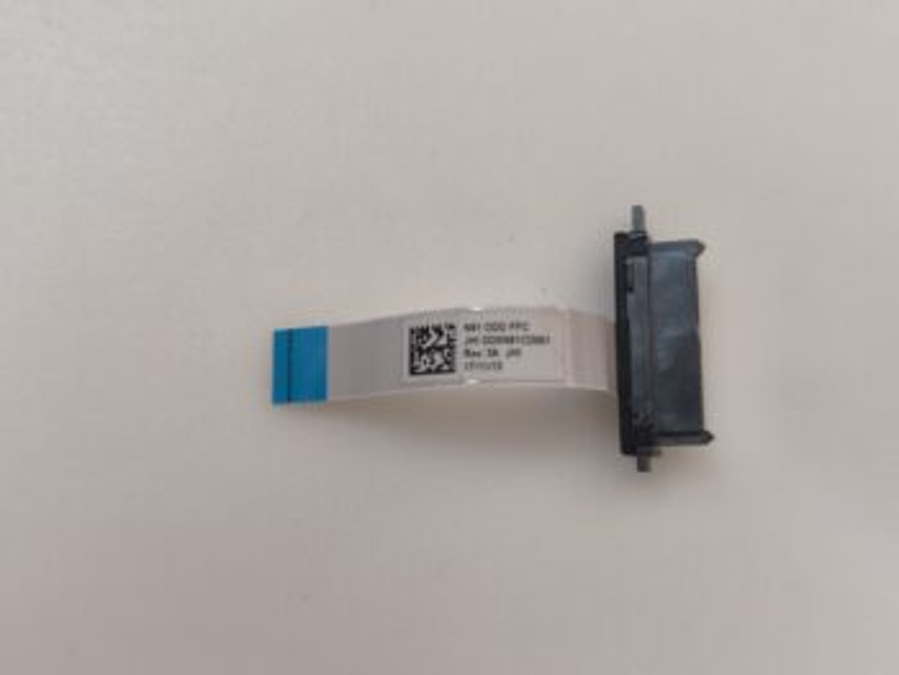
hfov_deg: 52.6
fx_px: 910
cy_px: 338
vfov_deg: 40.7
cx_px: 450
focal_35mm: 35
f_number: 1.6
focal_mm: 6.57
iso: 400
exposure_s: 1/50
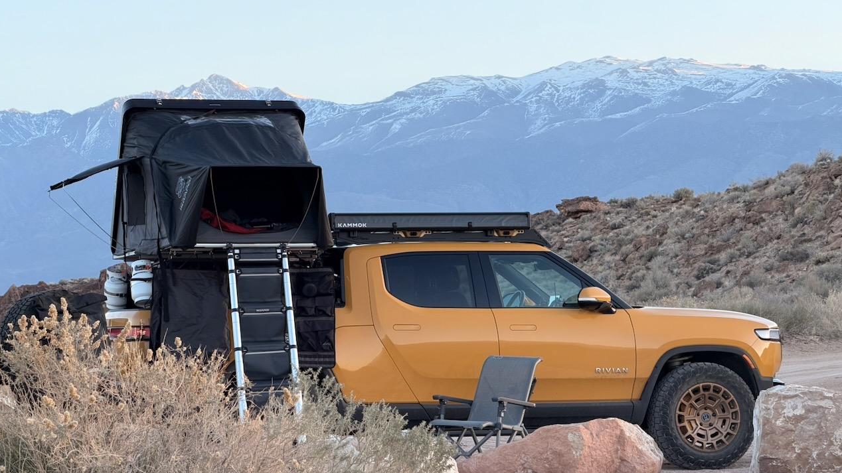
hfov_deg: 19.5
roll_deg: +1.1
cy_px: 255
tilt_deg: +1.5
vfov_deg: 11.0
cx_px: 419
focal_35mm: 110
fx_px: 2456
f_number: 2.8
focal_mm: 16.89
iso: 50
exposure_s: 1/121
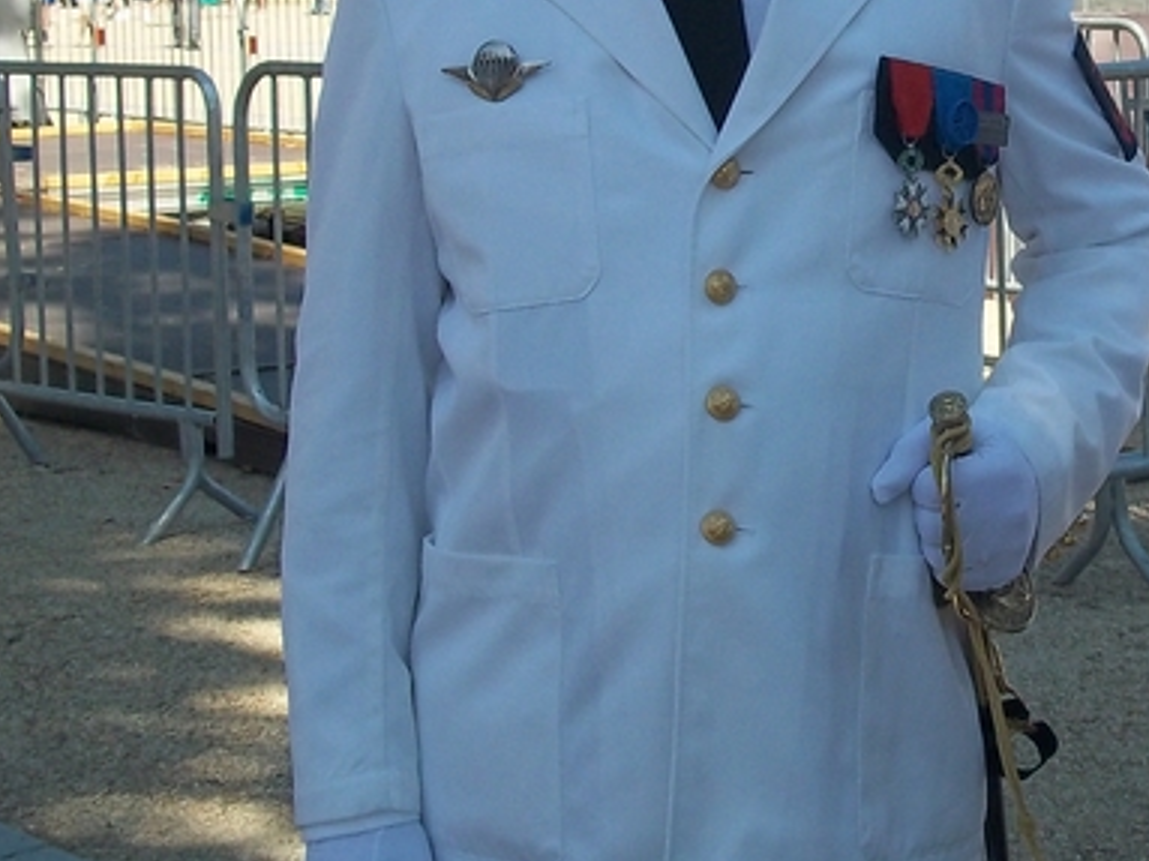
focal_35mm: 94
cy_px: 114
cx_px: 948
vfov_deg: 15.6
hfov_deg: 20.6
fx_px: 3119
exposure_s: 1/125
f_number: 8
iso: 80
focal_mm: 6.5
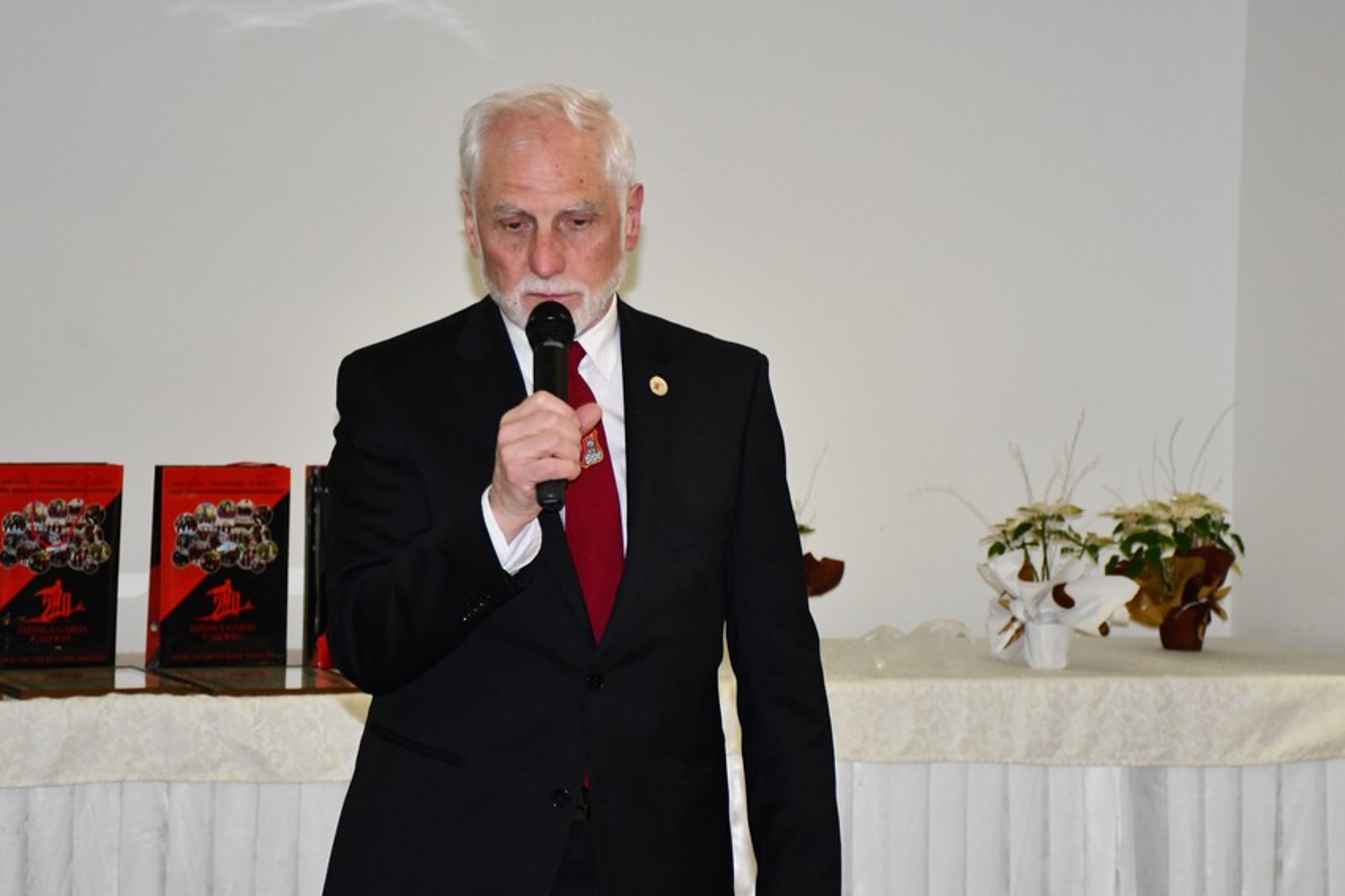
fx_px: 4446
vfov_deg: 11.5
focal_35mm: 119
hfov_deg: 17.2
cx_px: 654
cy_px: 392
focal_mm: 66
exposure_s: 1/60
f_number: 5
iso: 1600
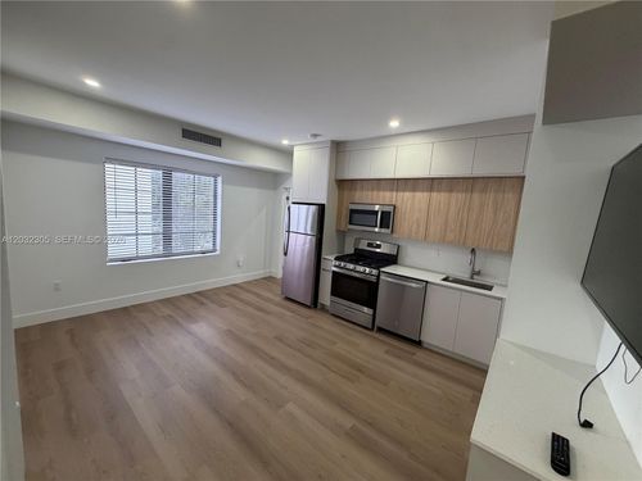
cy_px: 240
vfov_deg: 85.7
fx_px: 260
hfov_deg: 102.1
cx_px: 321
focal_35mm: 14
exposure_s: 1/120
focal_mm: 2.22
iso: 320
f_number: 2.2
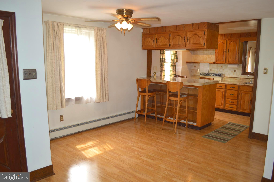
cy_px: 91
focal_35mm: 27
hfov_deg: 67.4
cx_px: 137
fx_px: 205
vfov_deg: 47.8
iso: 400
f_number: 3.5
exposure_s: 1/100
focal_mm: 18
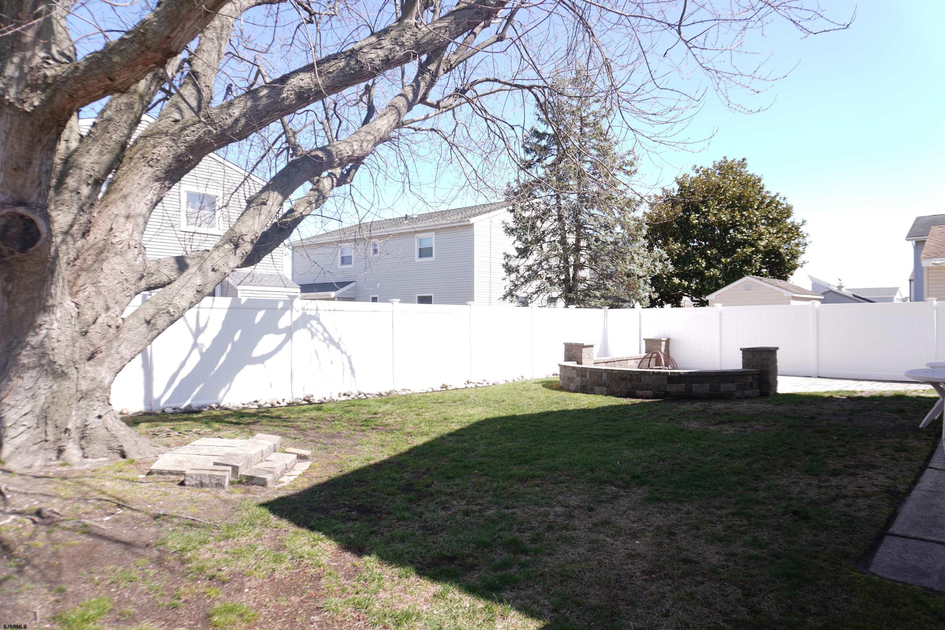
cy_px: 315
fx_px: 630
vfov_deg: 53.1
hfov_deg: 73.7
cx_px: 472
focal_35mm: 24
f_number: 5
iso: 64
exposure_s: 1/160
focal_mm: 16
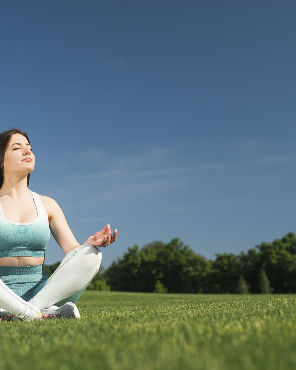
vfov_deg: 26.8
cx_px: 99
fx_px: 778
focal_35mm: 71
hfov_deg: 21.5
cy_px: 183
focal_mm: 50
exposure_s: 1/1250
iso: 250
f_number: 4
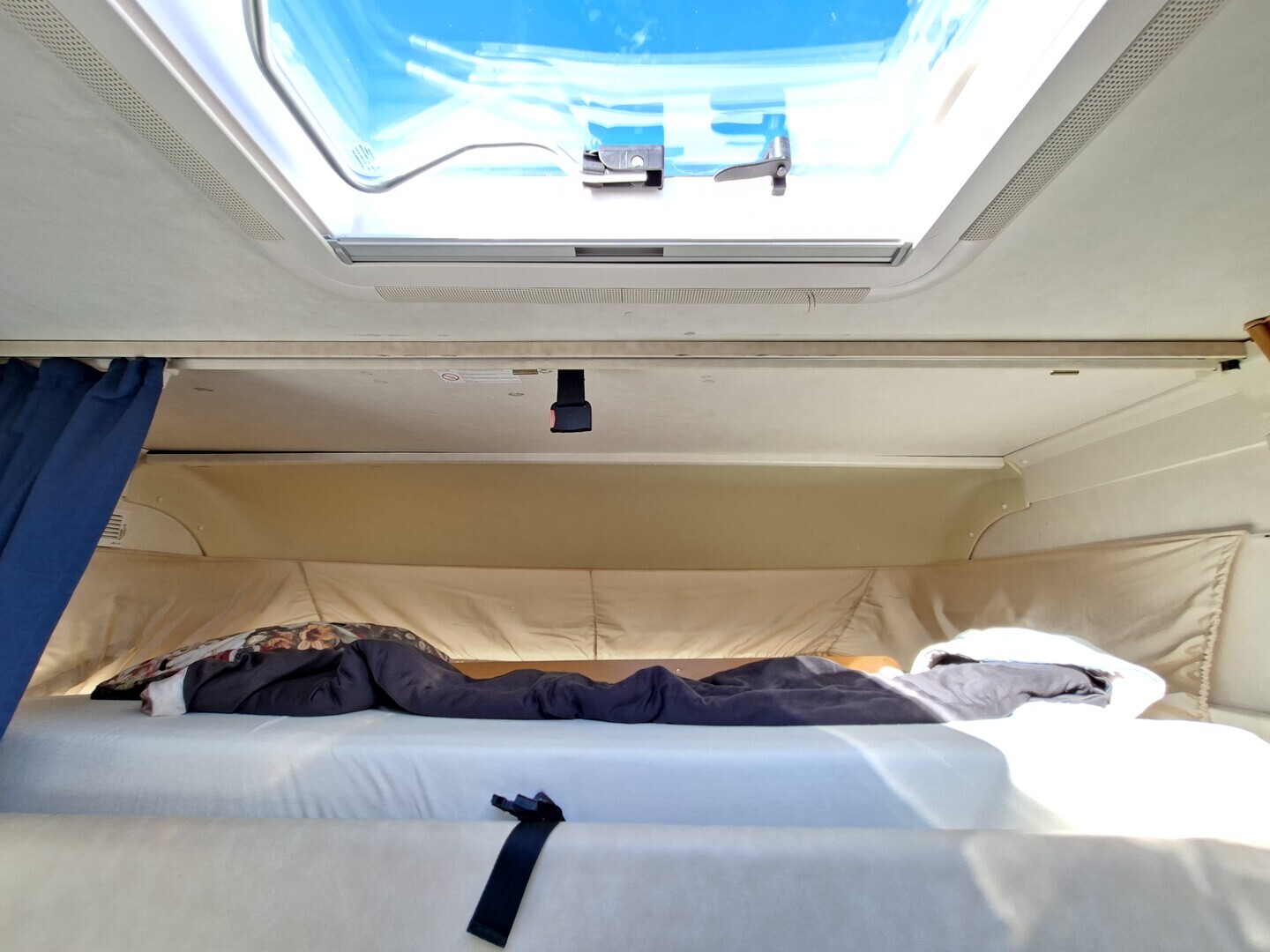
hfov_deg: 106.2
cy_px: 476
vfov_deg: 89.9
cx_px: 635
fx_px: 477
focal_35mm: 13
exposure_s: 1/40
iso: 40
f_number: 2.2
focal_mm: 1.74
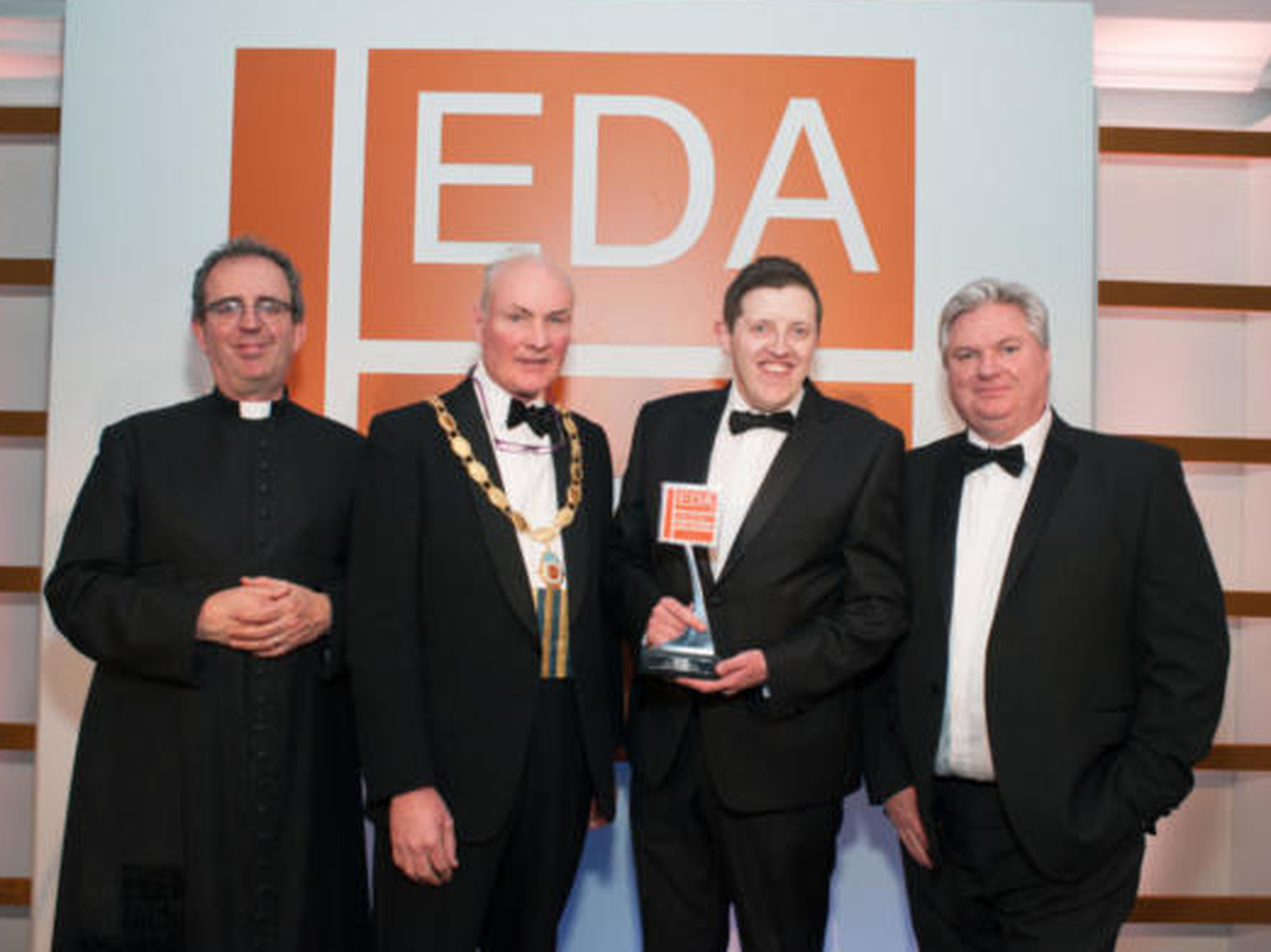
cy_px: 477
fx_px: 1137
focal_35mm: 31
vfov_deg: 45.4
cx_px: 620
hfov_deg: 58.4
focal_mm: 28
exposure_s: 1/60
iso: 1000
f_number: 8
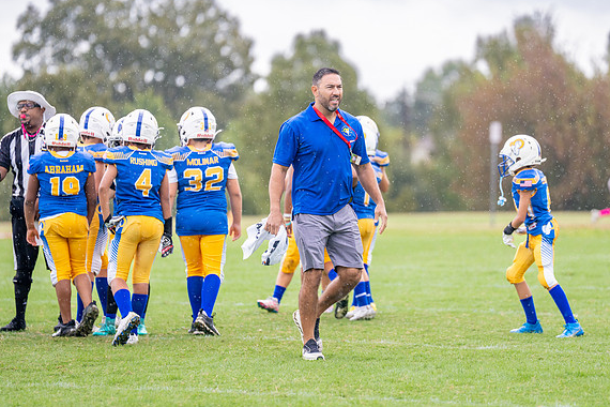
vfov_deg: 5.2
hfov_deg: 7.8
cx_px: 343
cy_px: 163
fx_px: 4490
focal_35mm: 265
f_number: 2.8
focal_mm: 200
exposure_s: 1/1600
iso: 400
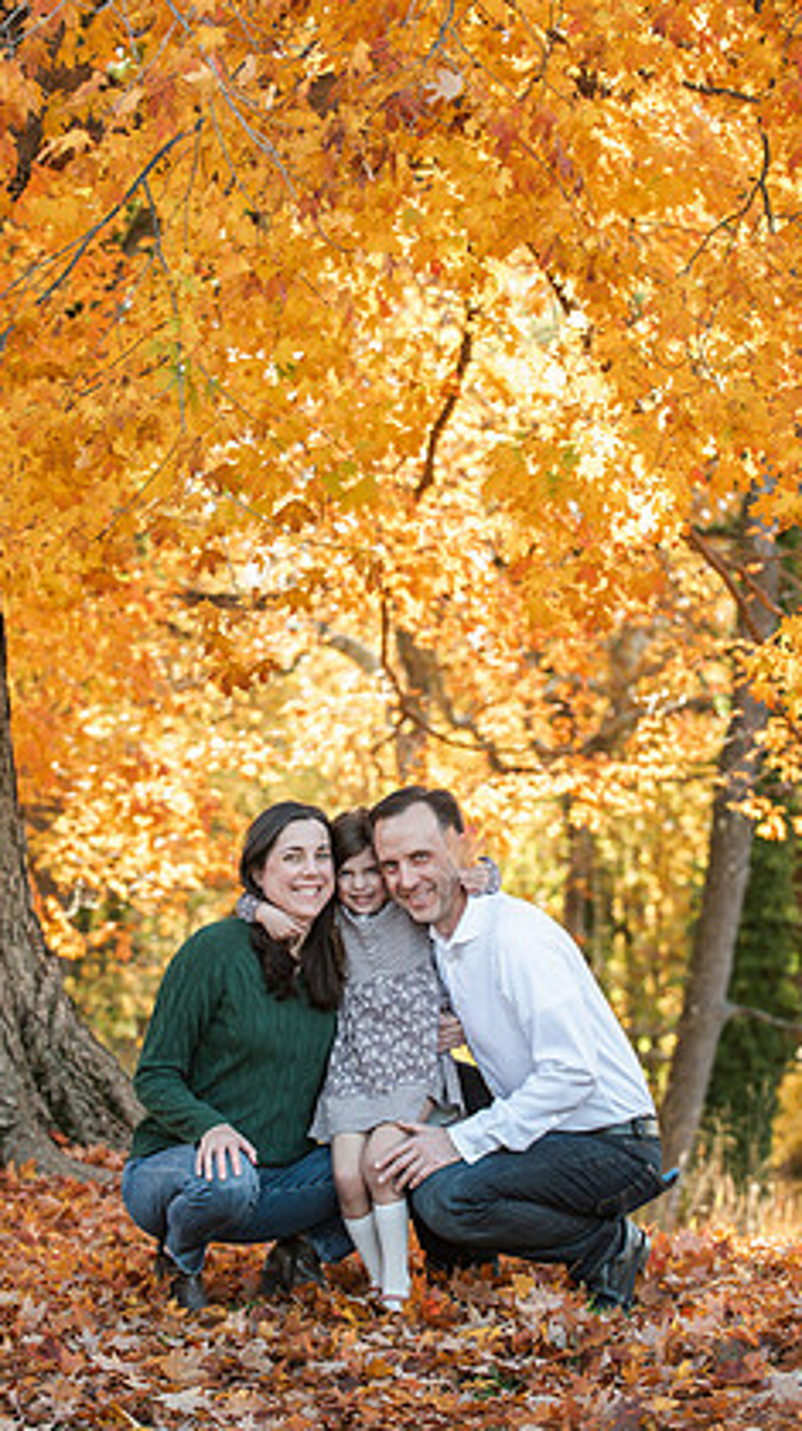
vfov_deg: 20.0
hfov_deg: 11.3
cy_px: 734
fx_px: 4054
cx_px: 324
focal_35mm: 107
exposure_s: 1/320
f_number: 4.5
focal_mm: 95
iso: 500
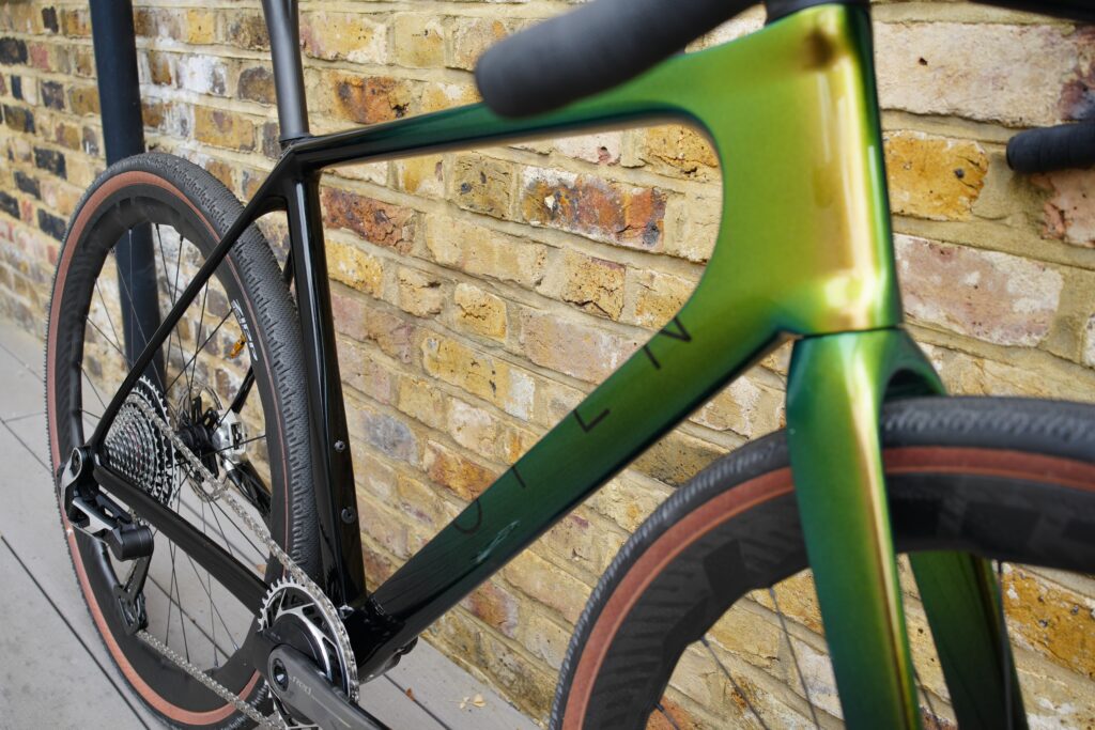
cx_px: 548
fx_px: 943
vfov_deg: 42.3
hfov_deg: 60.3
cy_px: 365
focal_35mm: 31
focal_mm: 31
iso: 100
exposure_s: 1/100
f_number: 5
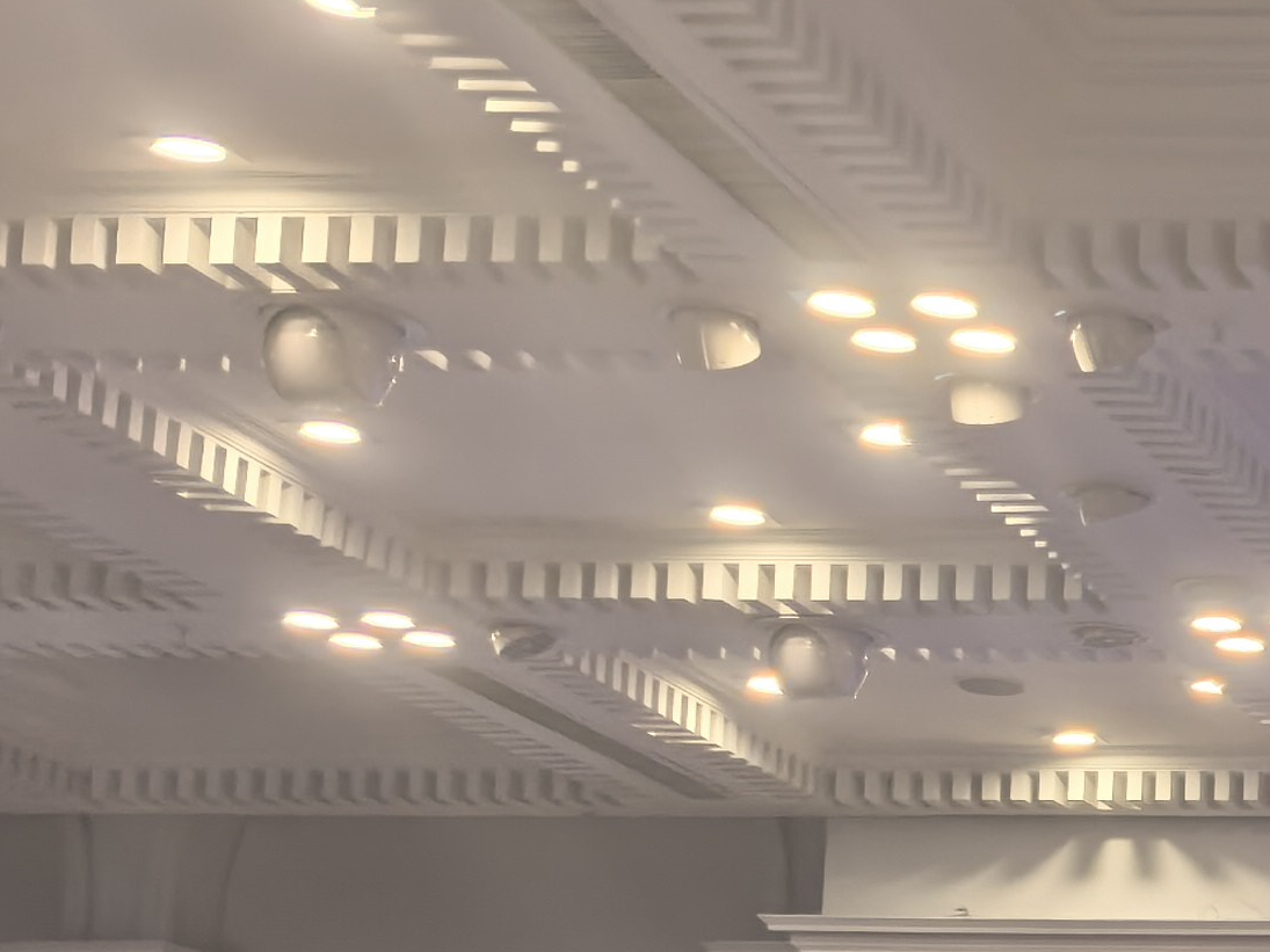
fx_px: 3705
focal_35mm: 101
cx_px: 2352
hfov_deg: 16.1
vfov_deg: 14.1
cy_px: 1214
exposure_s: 1/104
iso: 50
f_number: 1.4
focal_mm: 6.98
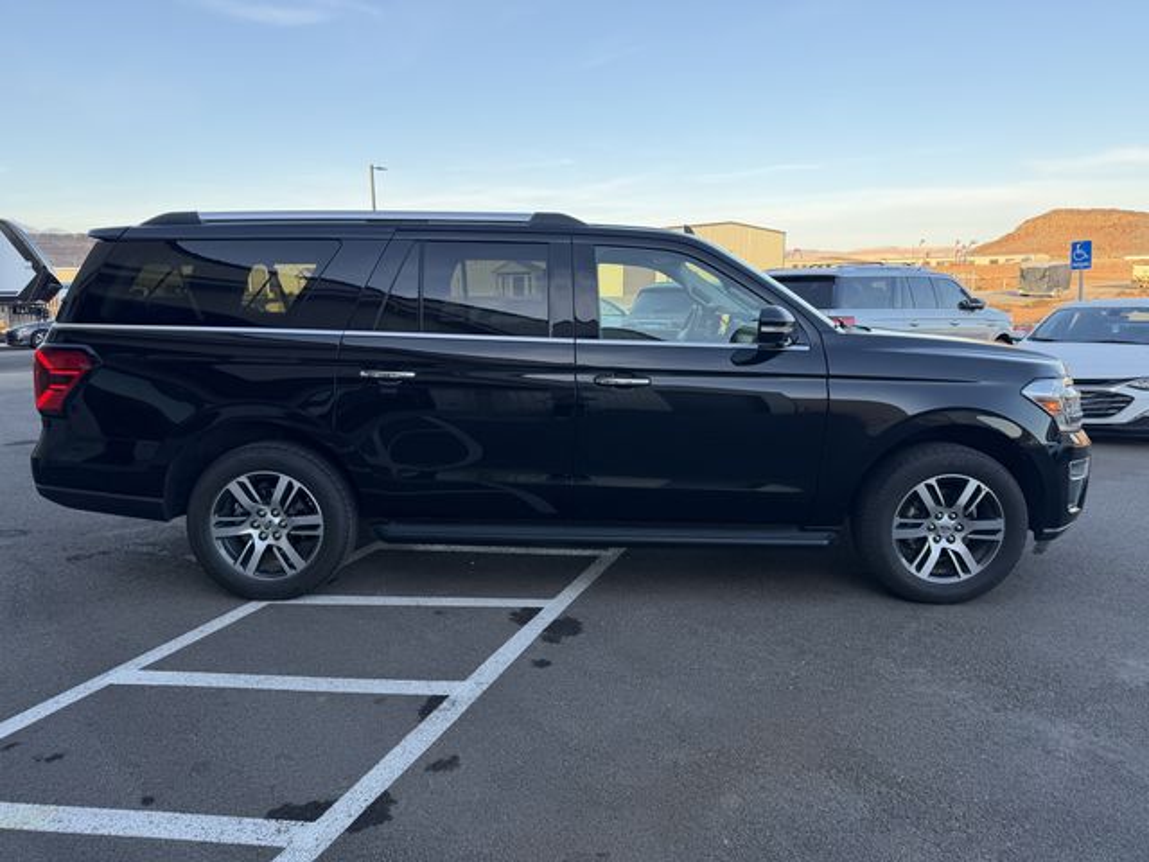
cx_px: 574
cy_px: 431
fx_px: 797
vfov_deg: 56.8
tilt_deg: -9.2
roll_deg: +0.7
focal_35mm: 24
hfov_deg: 71.6
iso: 80
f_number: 1.78
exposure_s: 1/612
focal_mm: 6.76
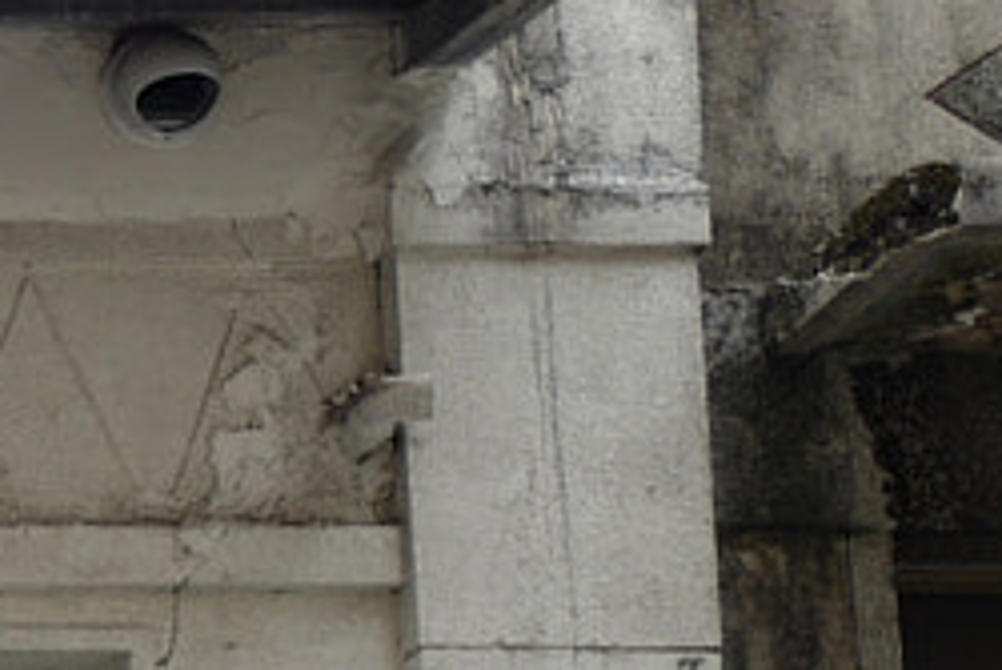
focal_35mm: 179
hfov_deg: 9.3
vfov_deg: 7.0
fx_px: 4985
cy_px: 1841
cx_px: -1952
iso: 100
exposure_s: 1/400
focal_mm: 28
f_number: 1.7
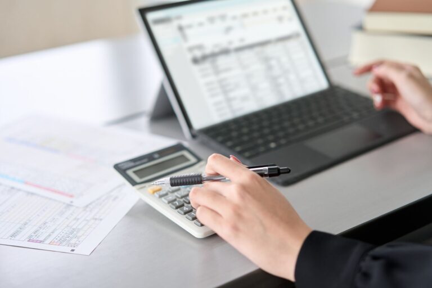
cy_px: 144
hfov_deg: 36.2
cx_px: 216
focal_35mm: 55
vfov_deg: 24.6
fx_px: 660
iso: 250
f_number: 2
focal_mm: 55
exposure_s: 1/125
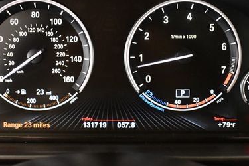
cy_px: 54
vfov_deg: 23.3
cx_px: 112
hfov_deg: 34.5
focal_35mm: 58
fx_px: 401
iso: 4000
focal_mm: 23
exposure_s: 1/60
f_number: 3.8
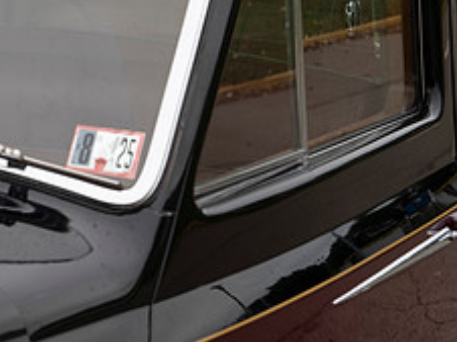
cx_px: -67
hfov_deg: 15.8
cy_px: 41
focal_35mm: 121
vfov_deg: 12.1
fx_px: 1596
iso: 200
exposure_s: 1/320
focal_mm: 49
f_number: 5.6
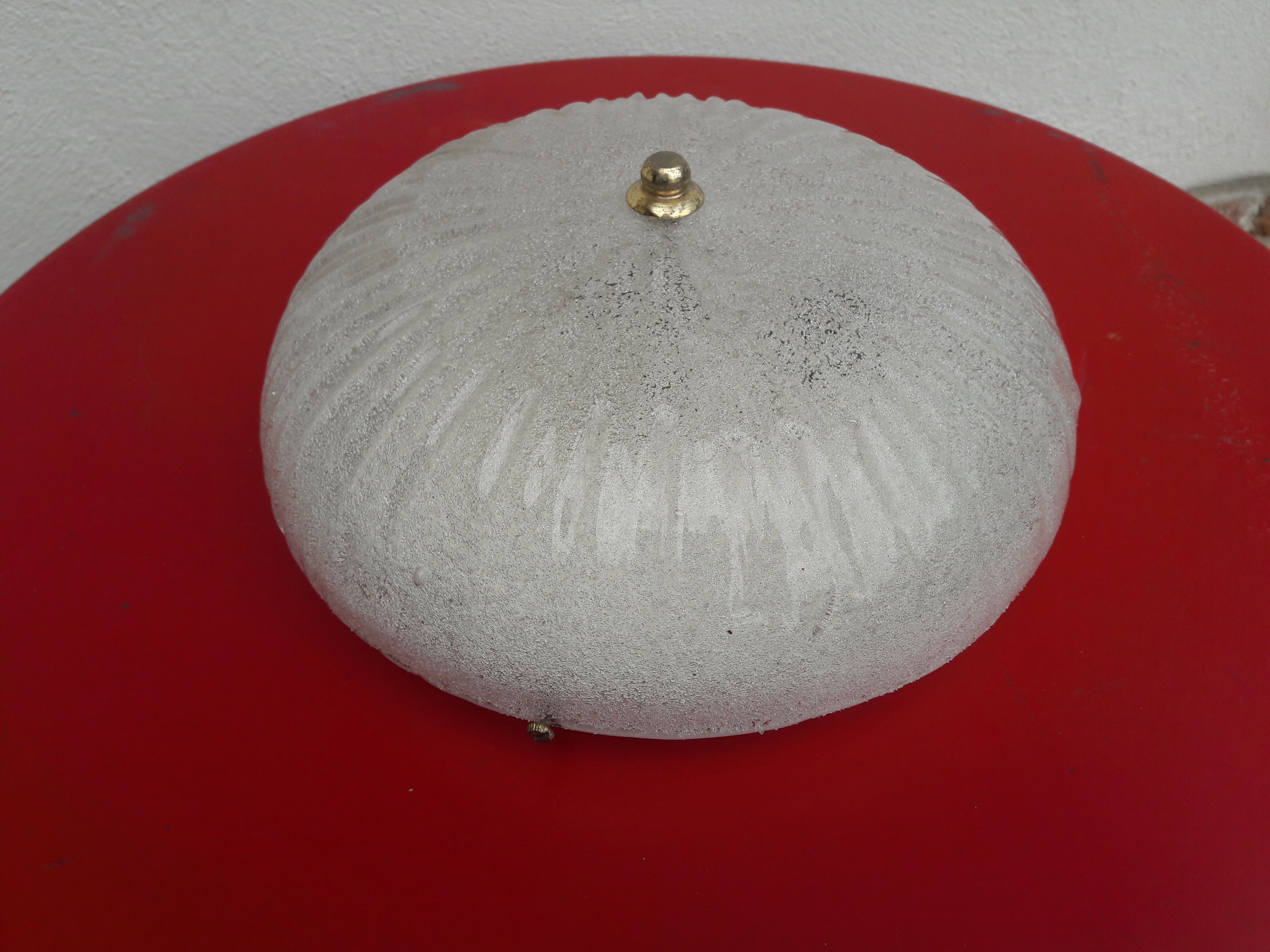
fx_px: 1027
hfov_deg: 63.4
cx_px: 635
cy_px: 476
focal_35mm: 28
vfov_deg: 49.7
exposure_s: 1/917
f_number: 1.9
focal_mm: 3.7
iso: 40
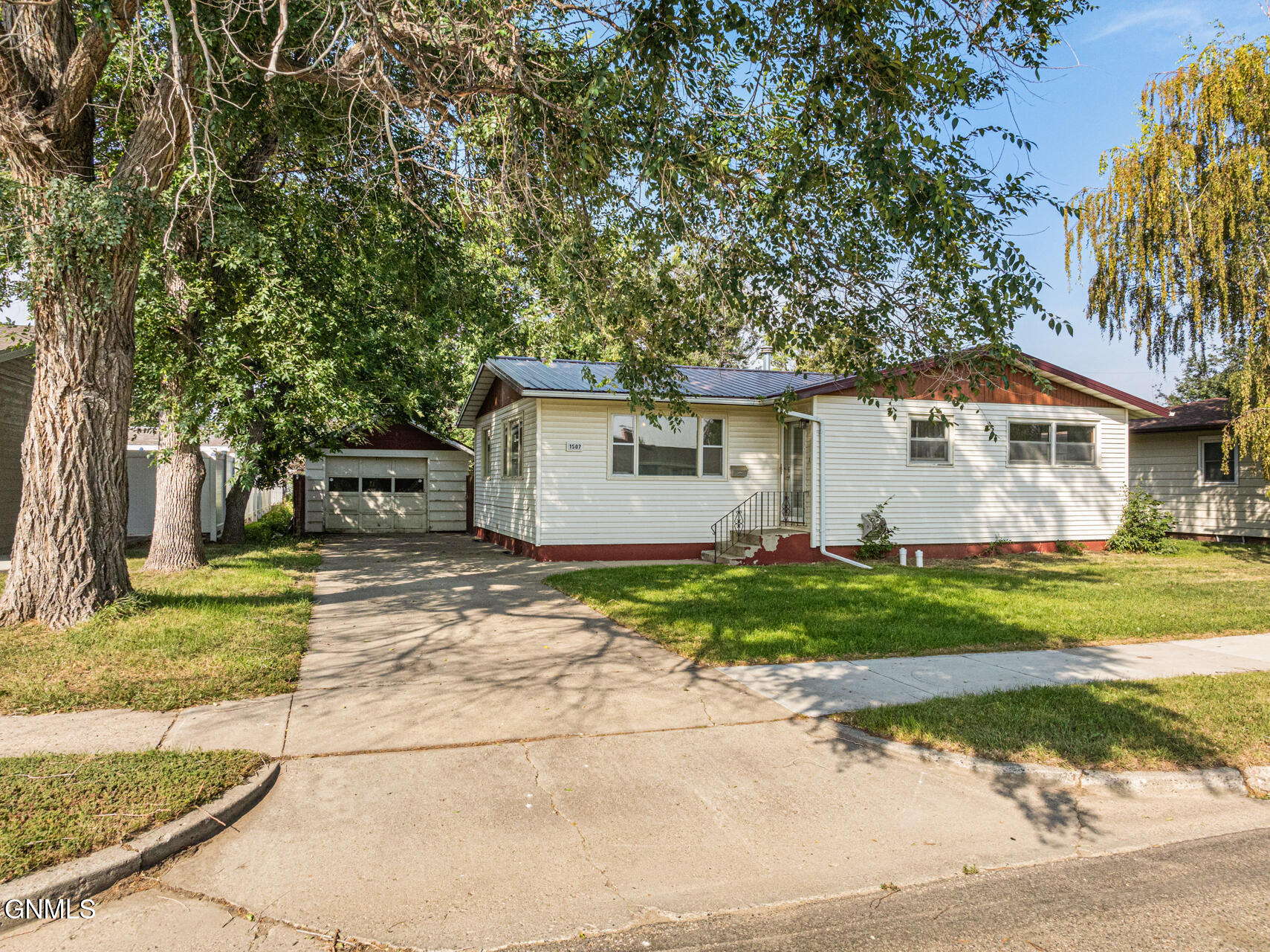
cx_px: 635
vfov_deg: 56.8
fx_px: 880
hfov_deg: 71.6
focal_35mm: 24
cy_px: 476
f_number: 7.1
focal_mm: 12.29
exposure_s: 1/200
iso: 400
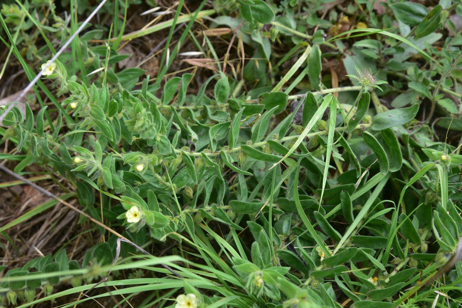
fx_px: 642
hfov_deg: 39.6
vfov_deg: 27.0
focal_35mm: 50
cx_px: 231
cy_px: 154
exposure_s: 1/125
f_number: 9
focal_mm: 50
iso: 320
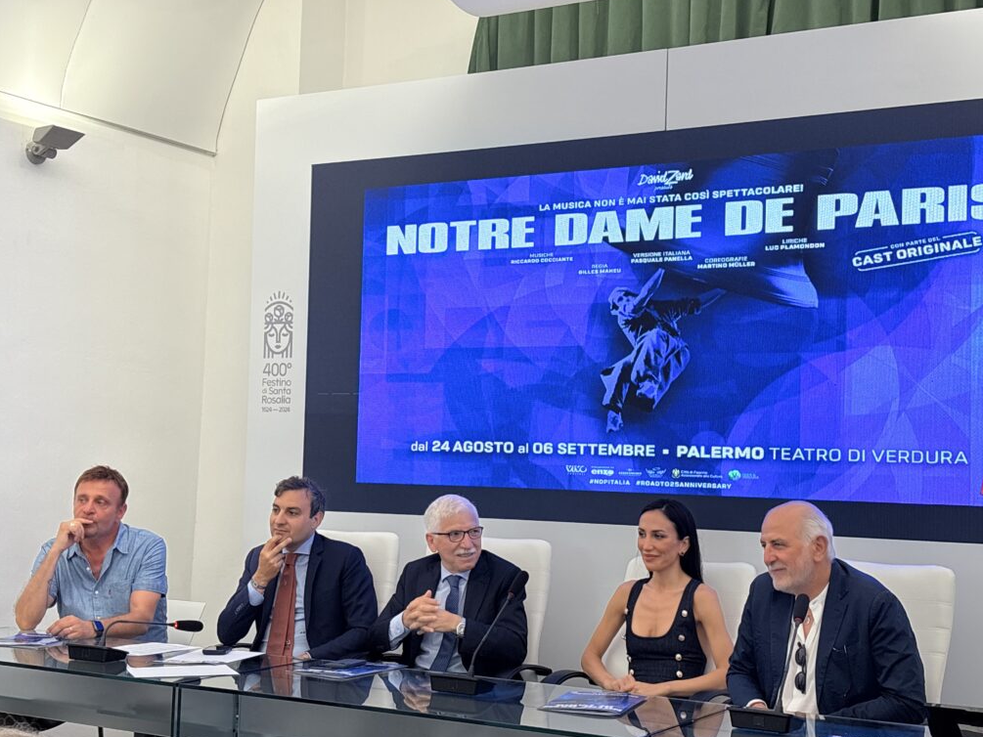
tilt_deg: +4.1
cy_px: 367
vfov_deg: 27.5
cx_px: 498
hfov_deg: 36.2
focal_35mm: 53
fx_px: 1505
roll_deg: -0.5
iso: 50
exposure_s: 1/79
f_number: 1.6
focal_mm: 5.96
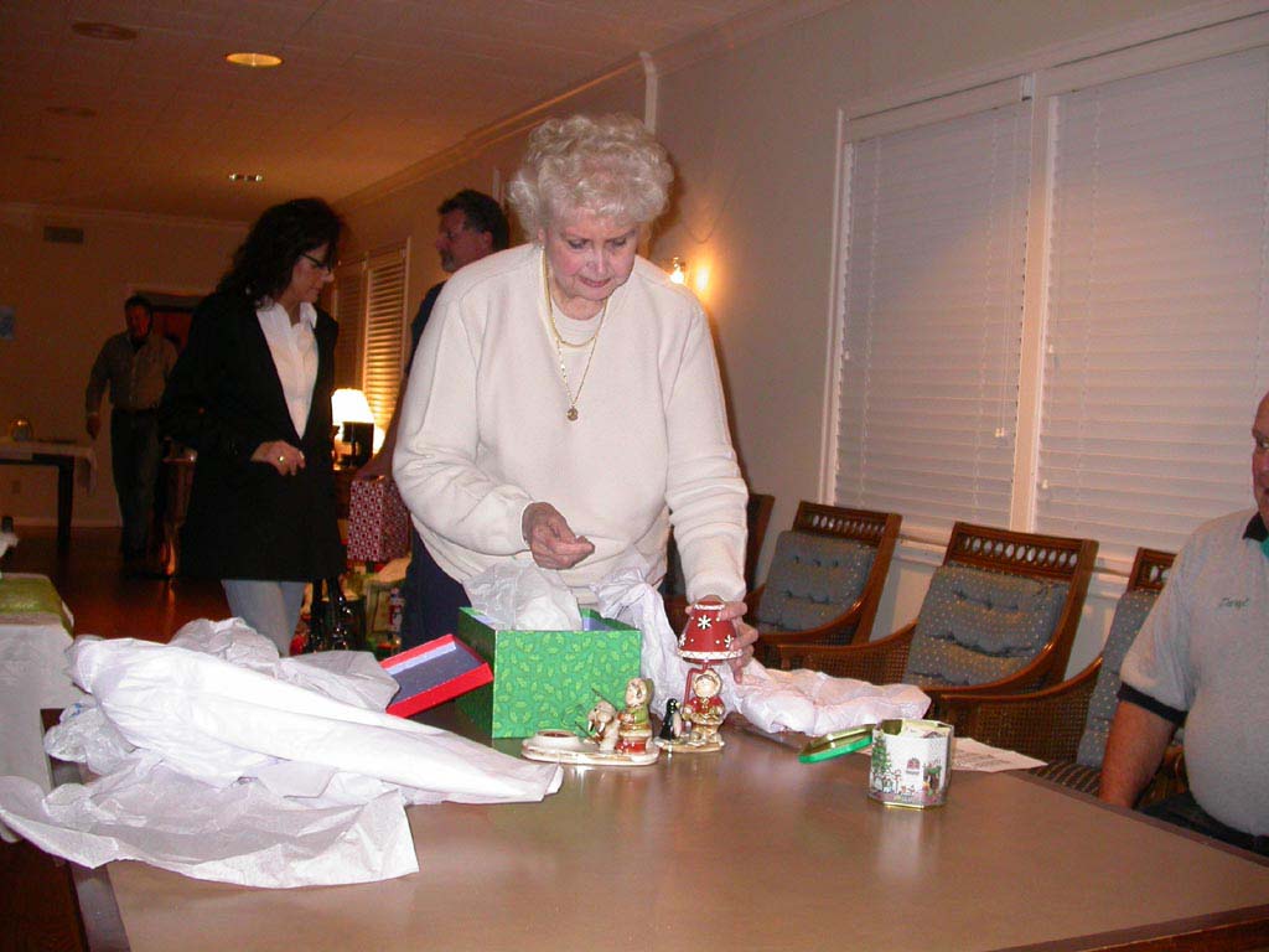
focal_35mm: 38
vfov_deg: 37.7
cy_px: 476
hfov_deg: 49.0
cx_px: 634
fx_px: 1393
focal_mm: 7.85
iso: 200
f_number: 2.6
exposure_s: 1/60
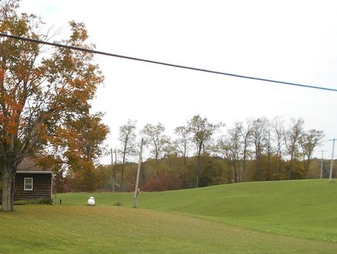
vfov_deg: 28.5
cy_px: 230
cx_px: 23
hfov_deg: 36.1
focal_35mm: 49
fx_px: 477
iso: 80
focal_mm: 4.6
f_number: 3.2
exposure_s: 1/320
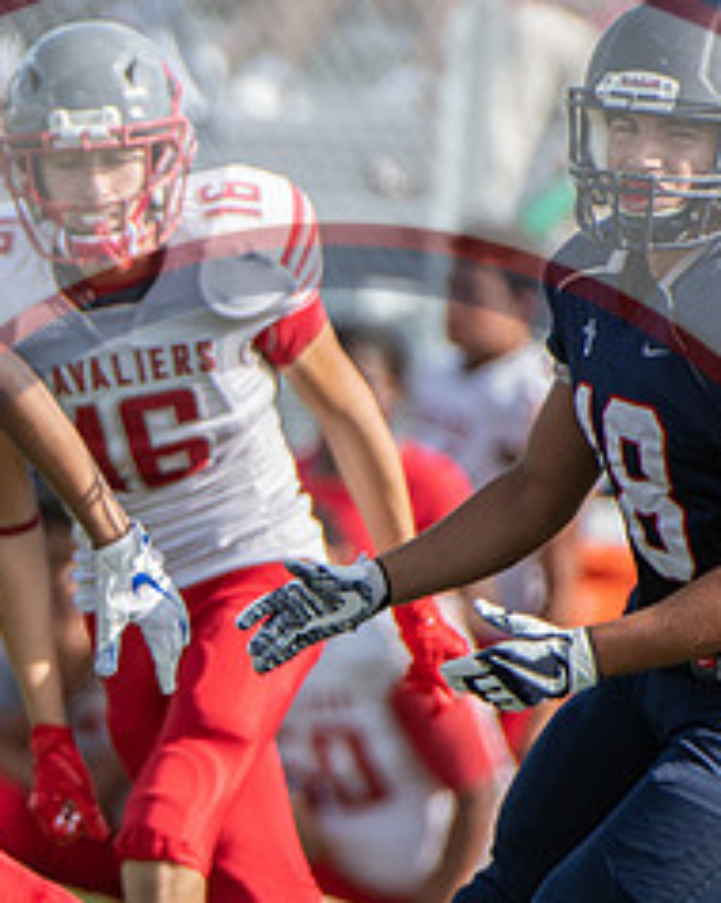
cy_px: 635
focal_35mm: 1425
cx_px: -322
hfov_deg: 1.1
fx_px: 38059
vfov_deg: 1.4
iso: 180
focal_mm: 400
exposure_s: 1/1000
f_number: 4
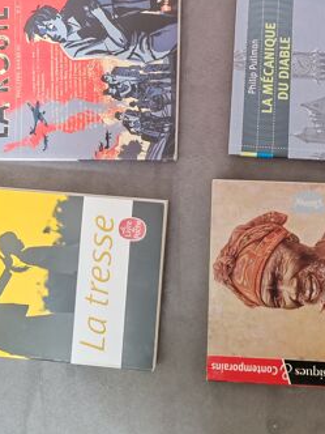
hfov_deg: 27.8
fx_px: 651
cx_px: 223
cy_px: 29
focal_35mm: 52
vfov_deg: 34.4
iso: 5000
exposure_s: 1/25
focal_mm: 6.12
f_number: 1.9
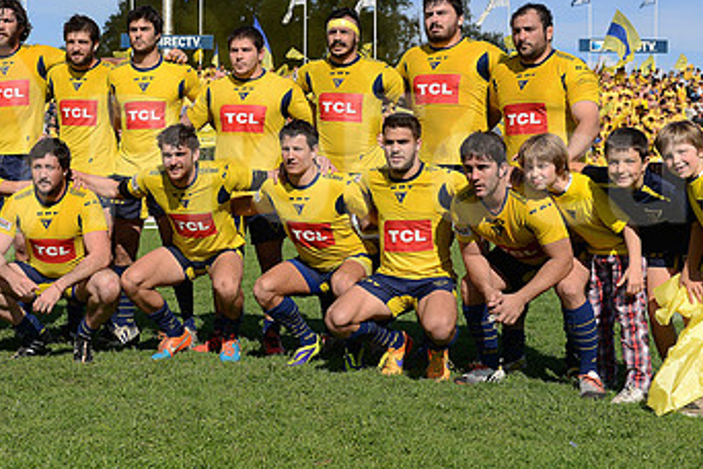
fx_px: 1191
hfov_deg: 32.7
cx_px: 255
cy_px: 155
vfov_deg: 22.2
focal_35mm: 61
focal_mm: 36
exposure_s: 1/2500
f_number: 4
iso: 250
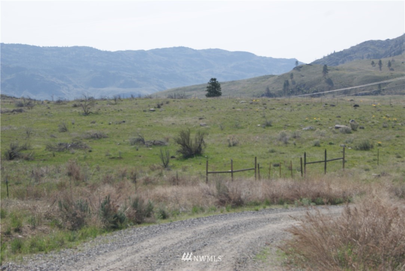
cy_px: 136
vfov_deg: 22.7
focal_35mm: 60
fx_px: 676
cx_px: 202
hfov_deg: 33.4
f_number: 13
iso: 100
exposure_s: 1/160
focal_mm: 40
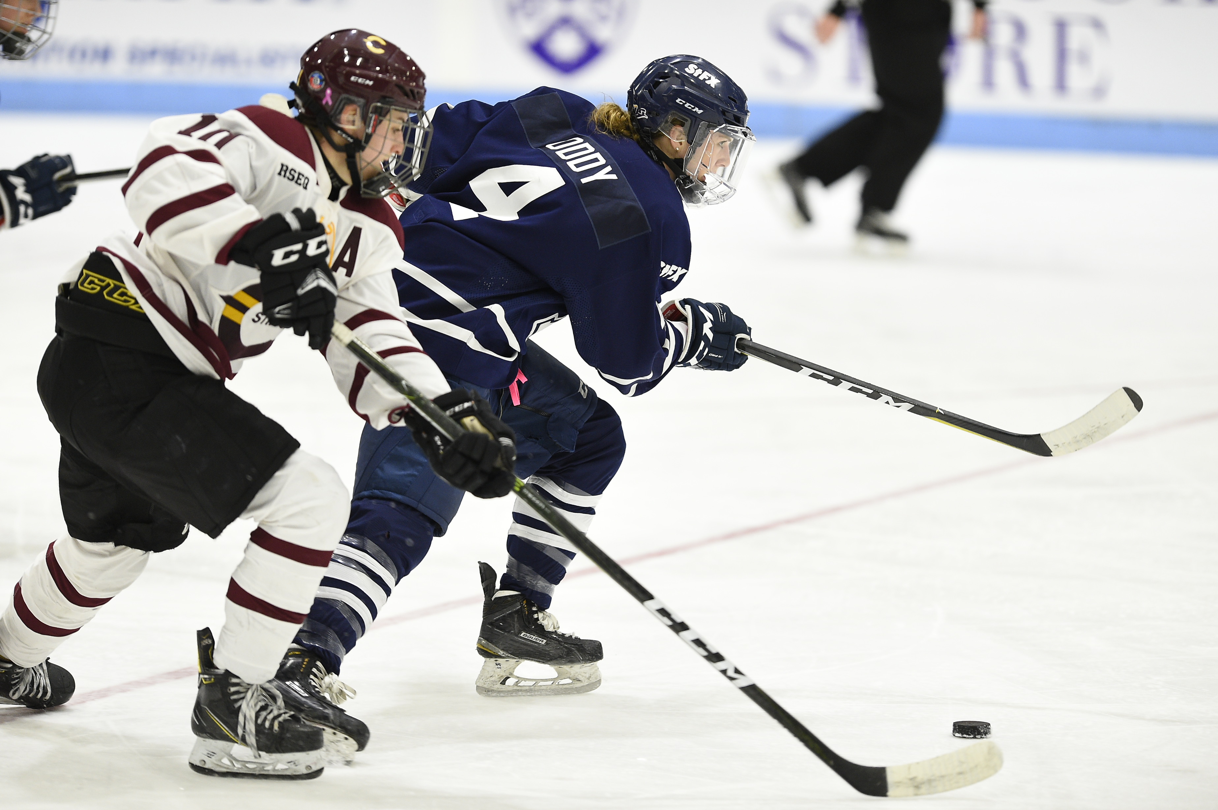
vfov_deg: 6.9
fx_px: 6759
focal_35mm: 200
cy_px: 405
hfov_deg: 10.3
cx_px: 609
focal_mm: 200
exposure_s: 1/1000
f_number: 2.2
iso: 2500
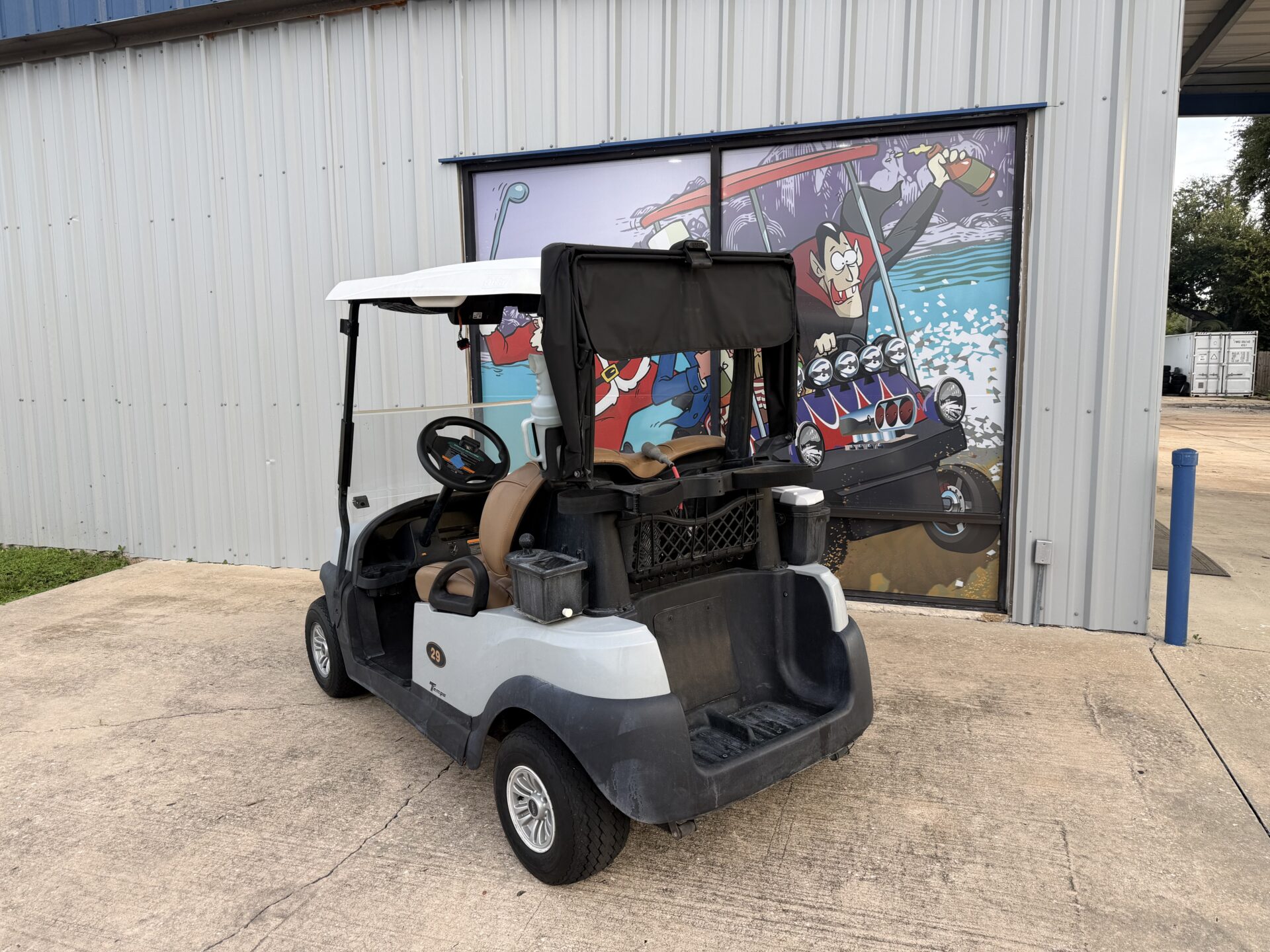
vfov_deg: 56.8
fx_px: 881
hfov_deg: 71.6
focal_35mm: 24
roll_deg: +1.0
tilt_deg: -6.2
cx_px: 635
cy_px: 476
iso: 80
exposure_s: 1/355
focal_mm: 6.76
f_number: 1.78
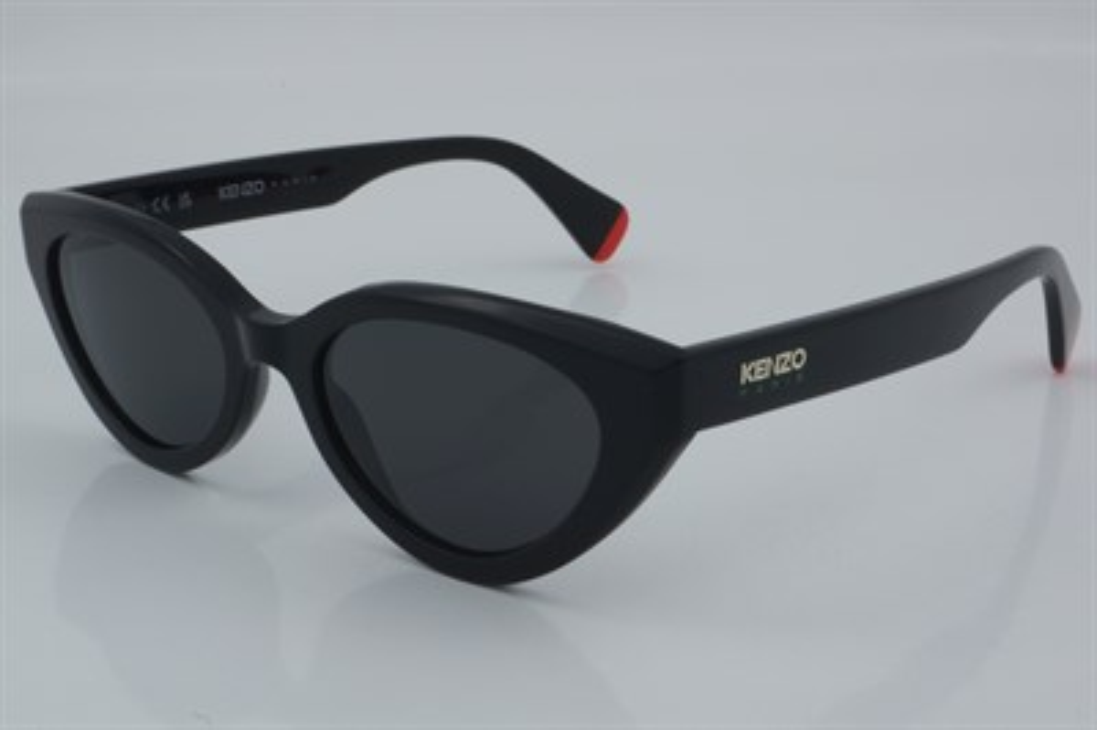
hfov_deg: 27.0
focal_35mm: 75
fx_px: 2283
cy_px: 365
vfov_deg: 18.2
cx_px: 548
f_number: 32
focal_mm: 50
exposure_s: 1/4
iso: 100
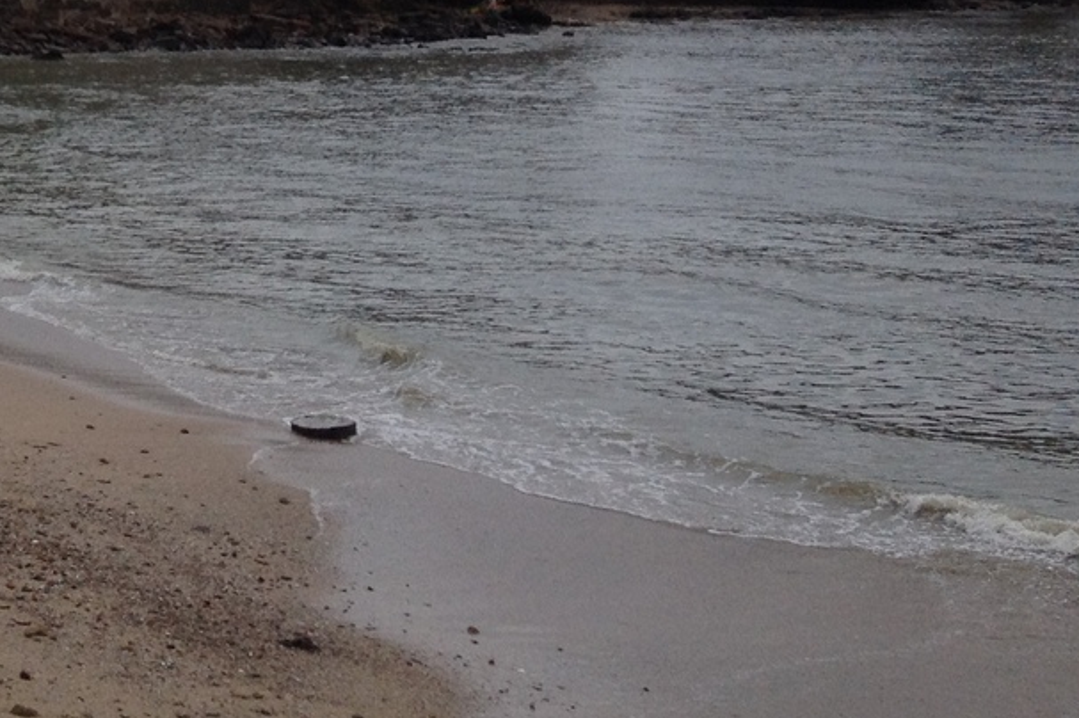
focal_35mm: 96
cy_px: -252
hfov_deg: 19.6
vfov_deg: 13.6
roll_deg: +0.4
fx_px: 2876
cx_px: -327
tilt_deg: +0.1
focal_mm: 4.28
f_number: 2.4
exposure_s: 1/3460
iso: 50
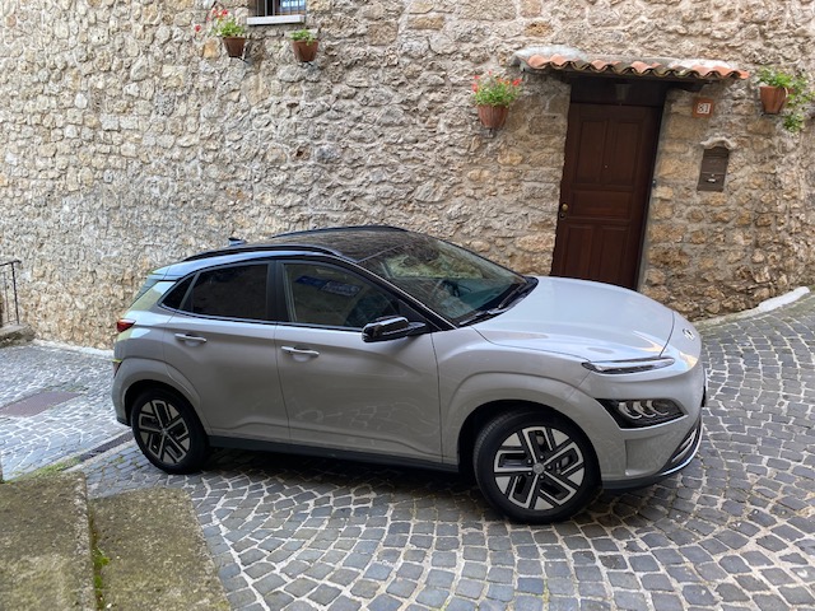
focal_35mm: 26
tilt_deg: -14.1
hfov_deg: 67.3
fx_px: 612
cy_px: 306
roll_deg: -3.2
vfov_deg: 53.1
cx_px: 408
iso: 50
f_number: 1.8
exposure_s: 1/121
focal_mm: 4.25
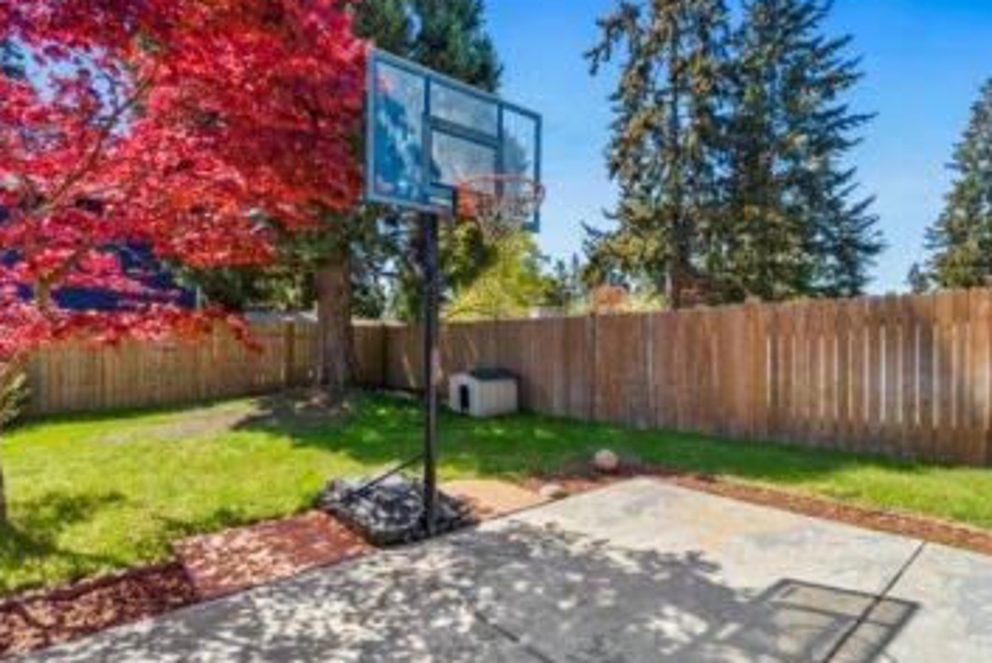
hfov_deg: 93.2
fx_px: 469
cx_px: 497
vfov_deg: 70.5
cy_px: 333
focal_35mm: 17
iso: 250
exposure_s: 1/320
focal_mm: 10
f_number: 10
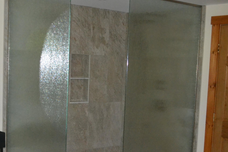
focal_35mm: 65
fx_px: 412
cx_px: 76
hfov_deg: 30.7
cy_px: 111
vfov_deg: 20.8
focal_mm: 24
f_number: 4
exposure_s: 1/60
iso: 3200
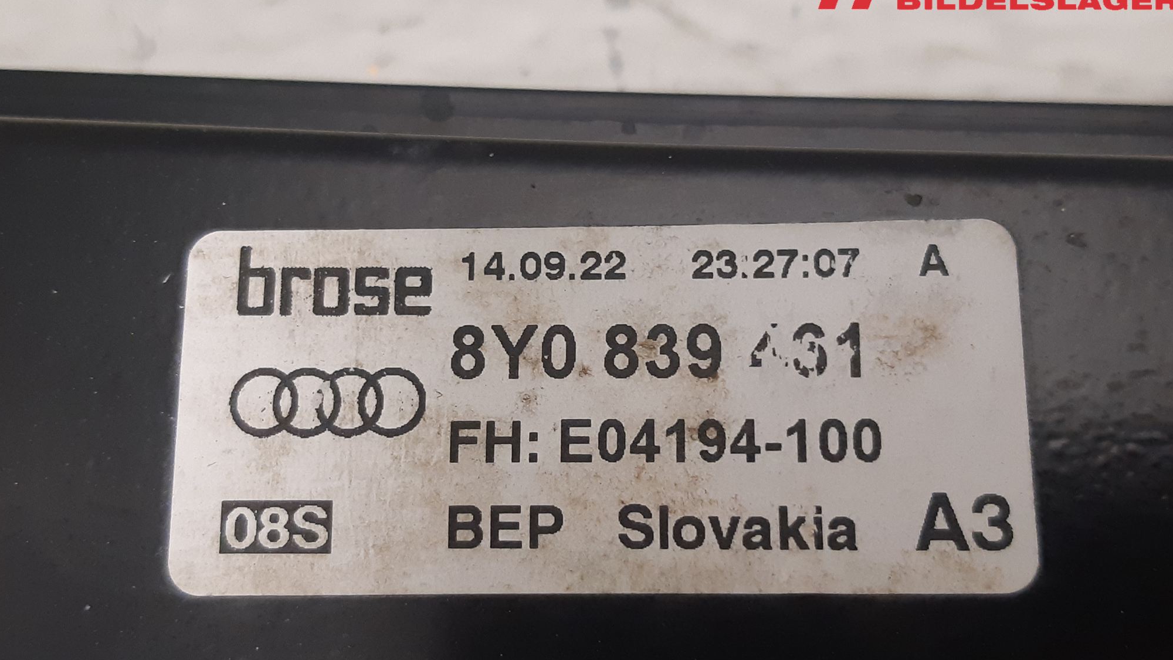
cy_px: 361
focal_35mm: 29
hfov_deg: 66.1
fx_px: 902
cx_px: 578
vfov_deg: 40.1
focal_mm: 3.93
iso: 200
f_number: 1.7
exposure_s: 1/50
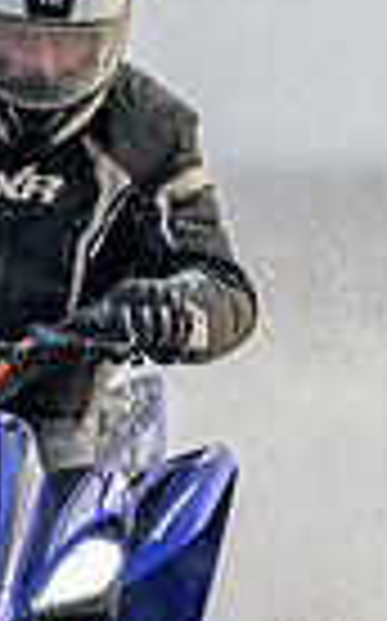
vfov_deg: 0.5
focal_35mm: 3950
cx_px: -112
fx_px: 66796
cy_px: 490
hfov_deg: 0.3
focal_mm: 560
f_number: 8
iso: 280
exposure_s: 1/640
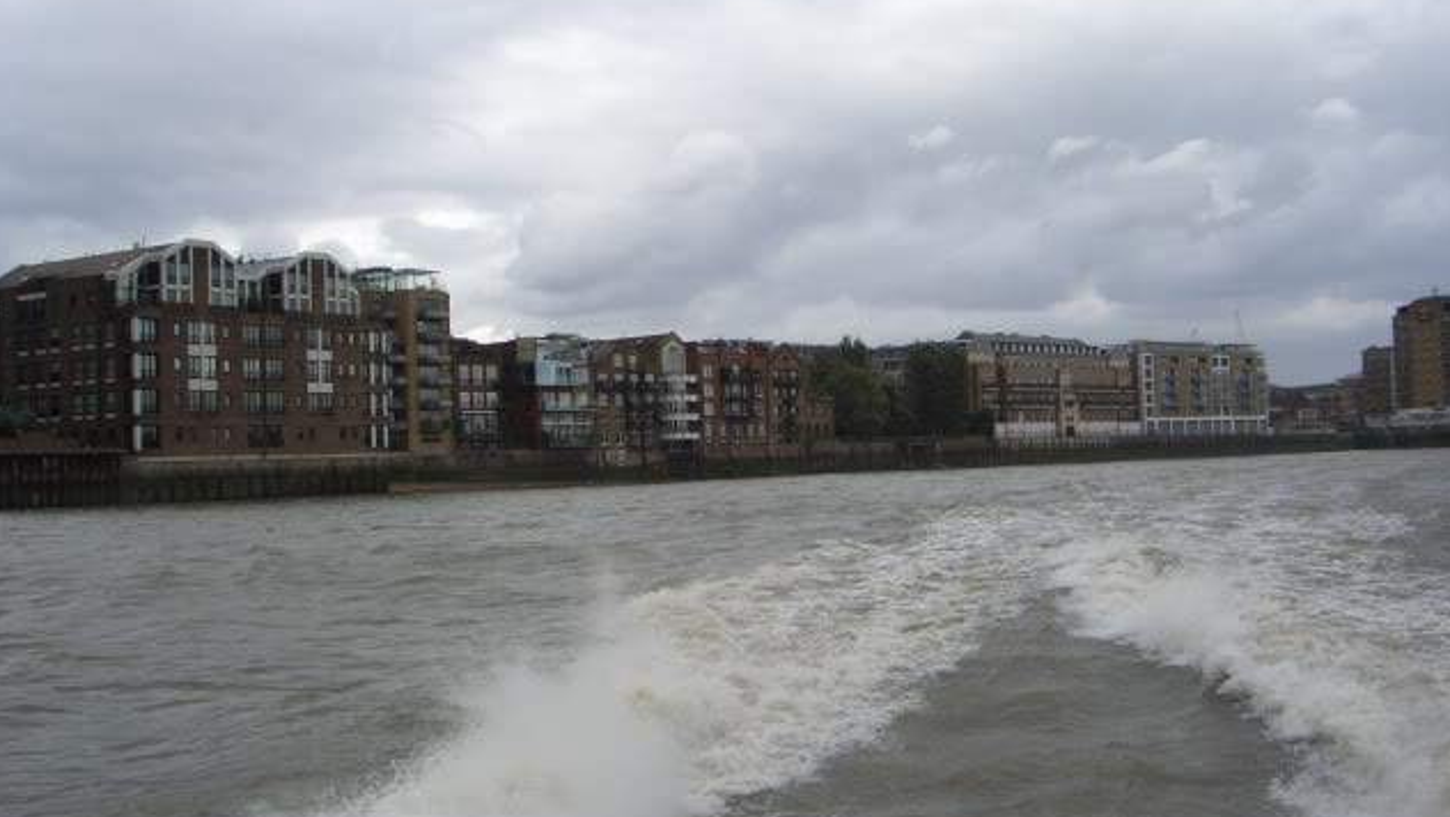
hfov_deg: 47.3
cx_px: 725
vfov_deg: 27.7
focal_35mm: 43
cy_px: 411
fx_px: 1654
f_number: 4.8
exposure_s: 1/200
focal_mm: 8
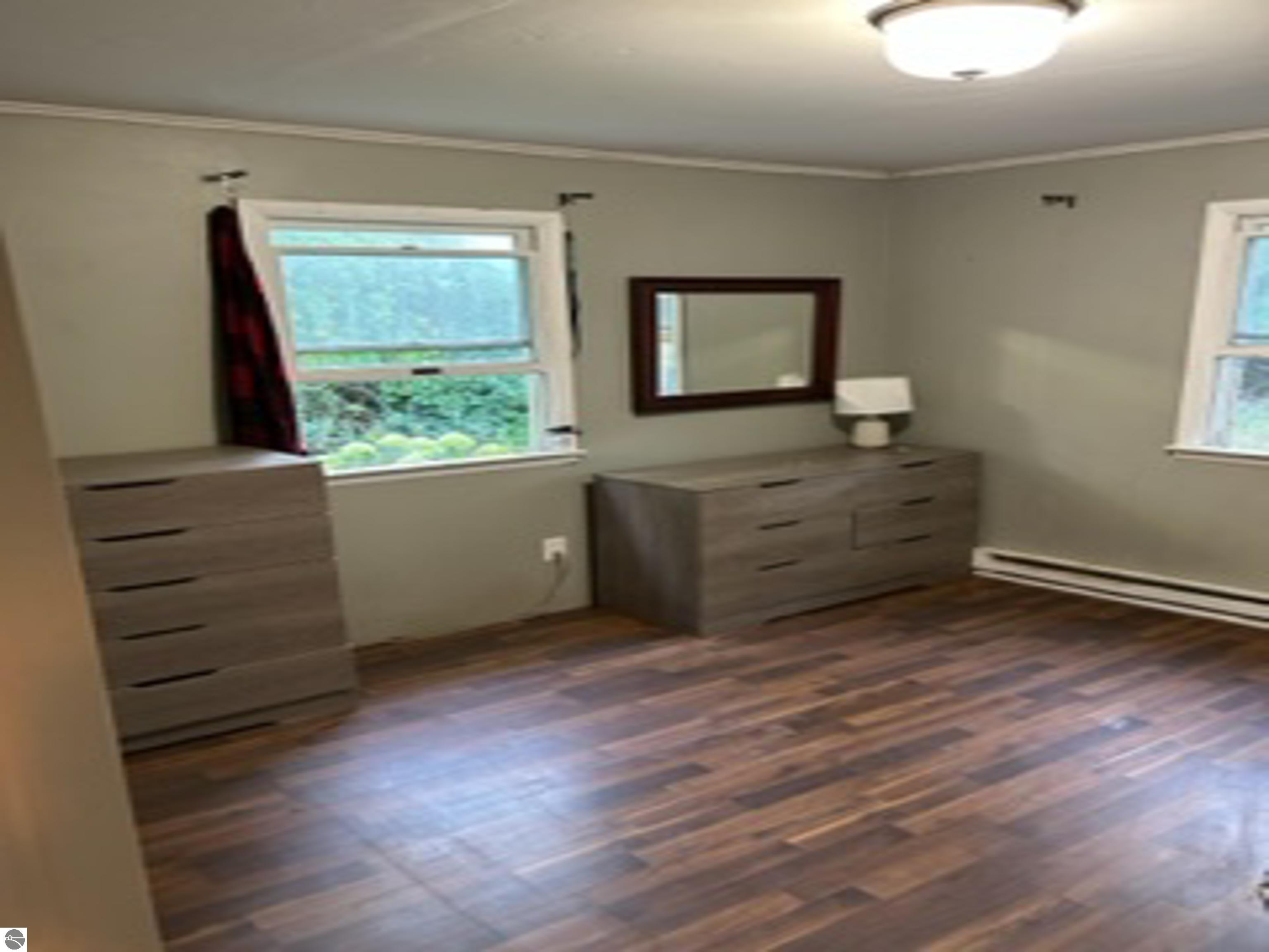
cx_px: 634
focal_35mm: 26
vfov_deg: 53.1
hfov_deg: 67.3
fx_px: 953
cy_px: 476
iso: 320
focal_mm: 5.7
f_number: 1.5
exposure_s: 1/60
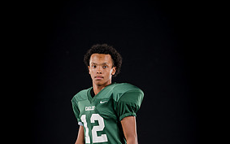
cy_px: 171
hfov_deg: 13.6
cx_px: 114
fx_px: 966
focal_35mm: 154
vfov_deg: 8.4
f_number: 4
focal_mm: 95
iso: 200
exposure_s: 1/160
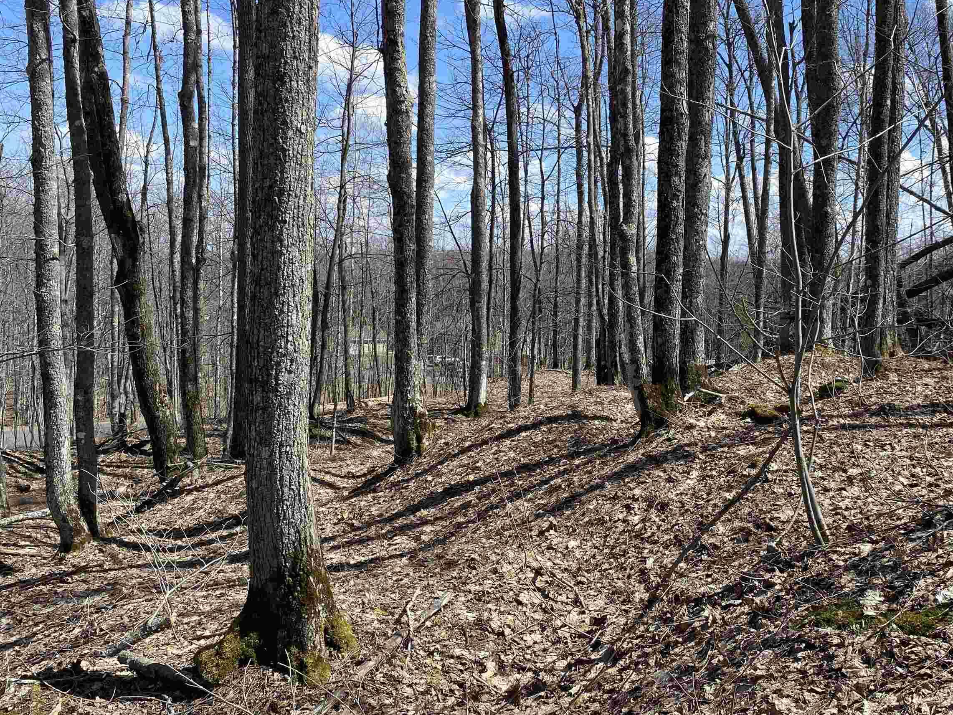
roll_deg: -1.9
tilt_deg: -2.5
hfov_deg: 51.9
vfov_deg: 40.7
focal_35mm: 35
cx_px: 608
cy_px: 350
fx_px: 964
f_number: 1.8
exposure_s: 1/1838
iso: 32
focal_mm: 4.25
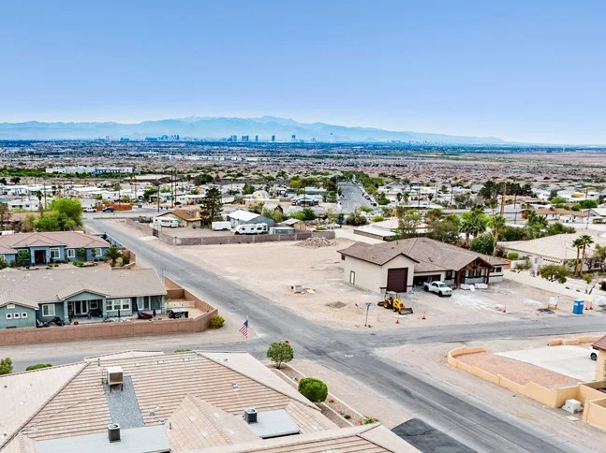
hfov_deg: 48.3
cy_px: 325
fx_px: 665
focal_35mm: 38
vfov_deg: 37.0
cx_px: 209
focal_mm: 12.29
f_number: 2.8
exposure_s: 1/160
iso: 130
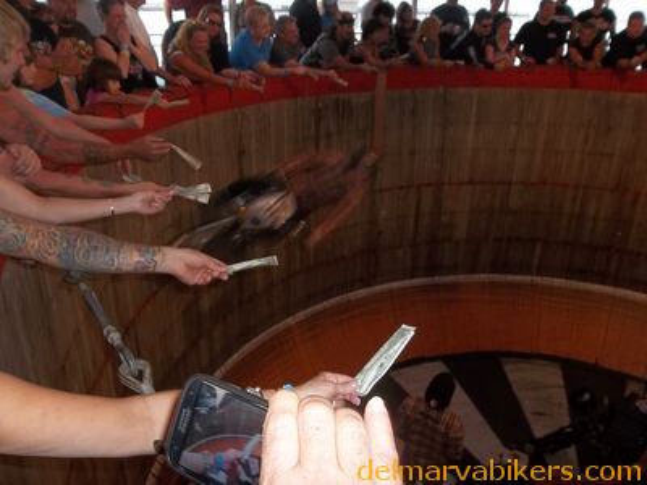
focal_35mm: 27
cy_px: 242
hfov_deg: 65.3
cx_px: 324
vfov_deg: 51.4
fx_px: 505
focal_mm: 4.9
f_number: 3.5
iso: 80
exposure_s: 1/30
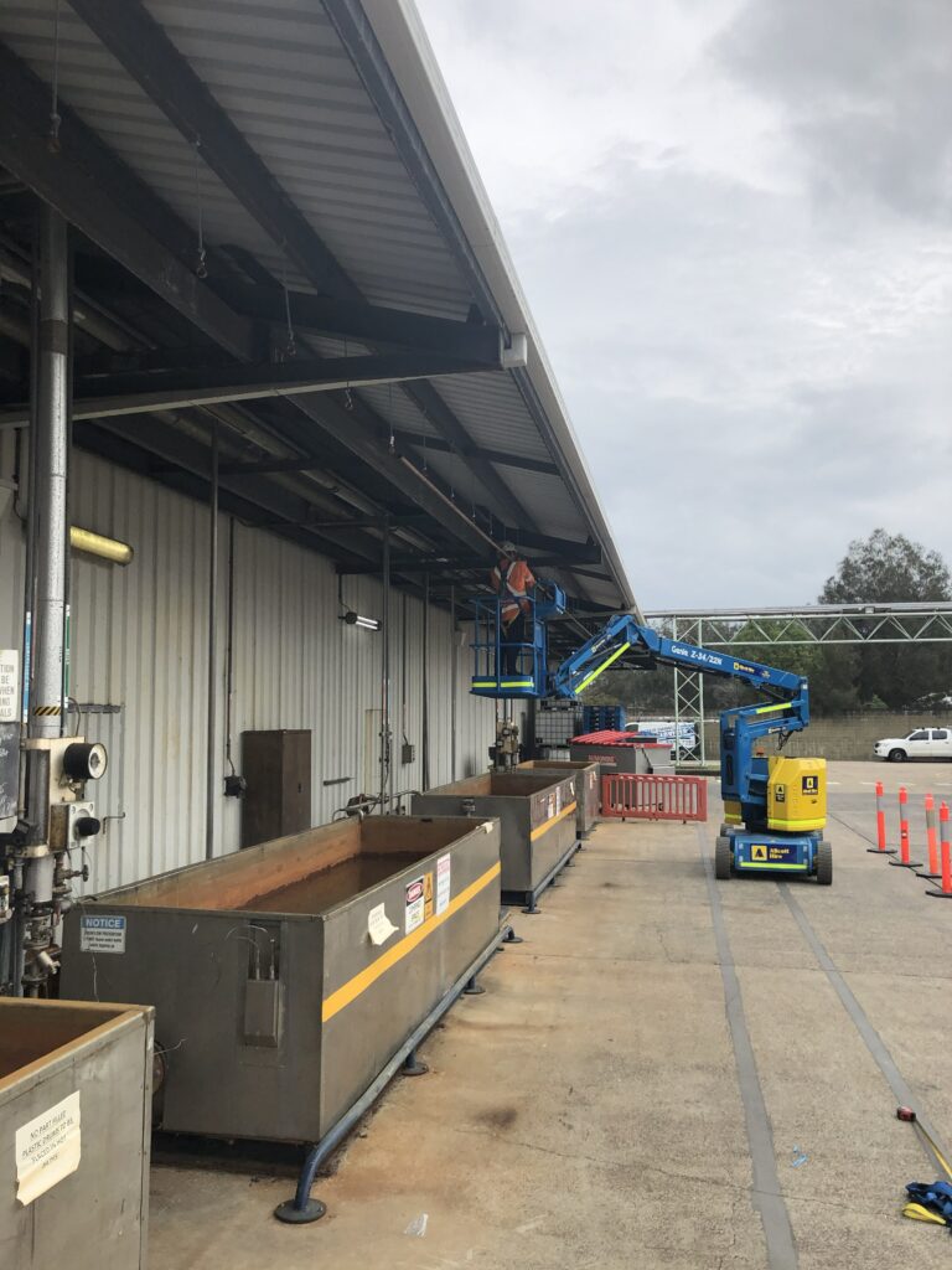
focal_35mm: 28
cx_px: 476
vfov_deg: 63.4
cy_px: 635
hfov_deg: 49.7
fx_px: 1027
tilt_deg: +4.0
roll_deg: +0.0
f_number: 1.8
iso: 20
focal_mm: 3.99
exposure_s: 1/1567
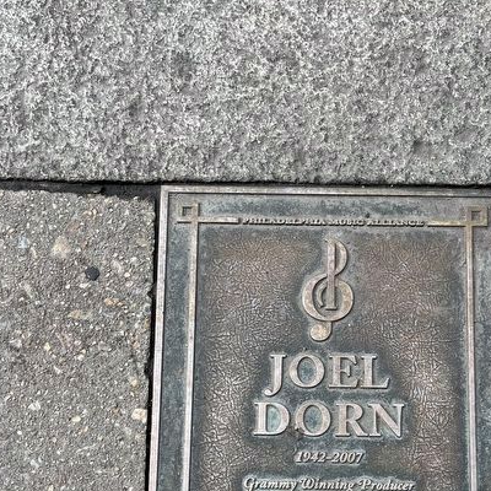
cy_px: 427
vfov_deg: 35.0
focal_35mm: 46
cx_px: 317
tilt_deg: -82.5
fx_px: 738
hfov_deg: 36.5
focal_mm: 5.1
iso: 50
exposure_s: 1/718
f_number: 1.6
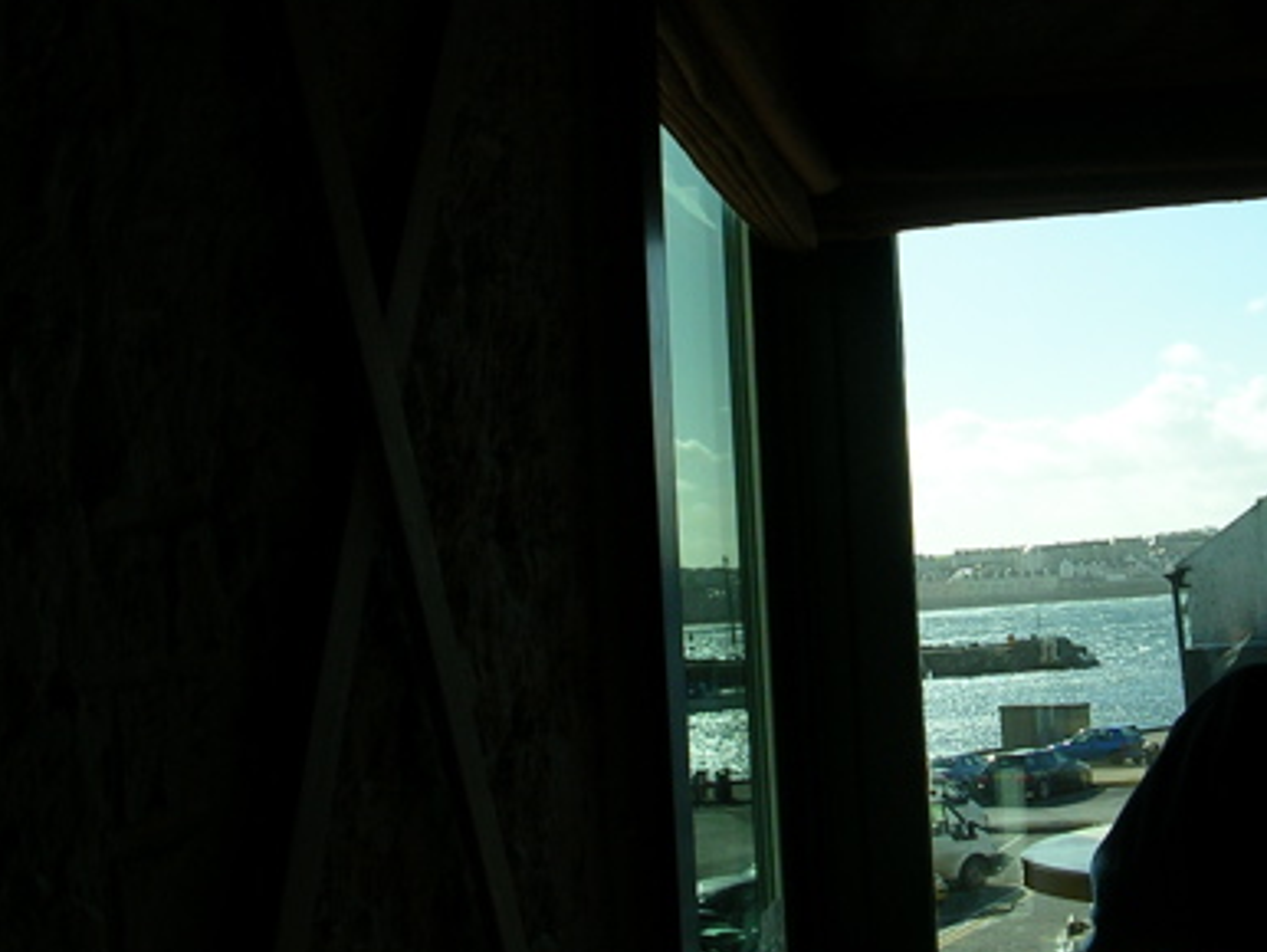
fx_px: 2307
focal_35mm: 63
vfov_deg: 23.2
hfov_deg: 30.1
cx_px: 981
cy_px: 318
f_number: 5.6
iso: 50
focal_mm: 5.8
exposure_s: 1/285
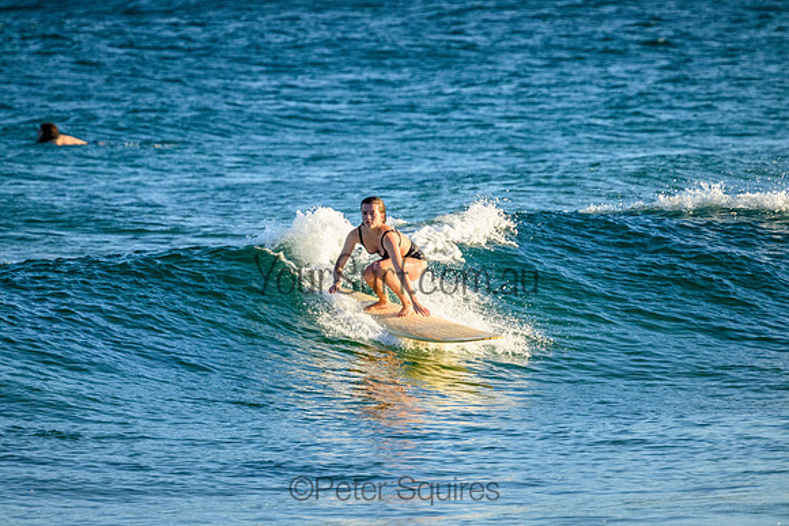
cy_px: 263
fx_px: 17537
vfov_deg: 1.7
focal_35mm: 800
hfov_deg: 2.6
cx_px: 394
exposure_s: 1/2000
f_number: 11
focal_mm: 800
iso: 3200
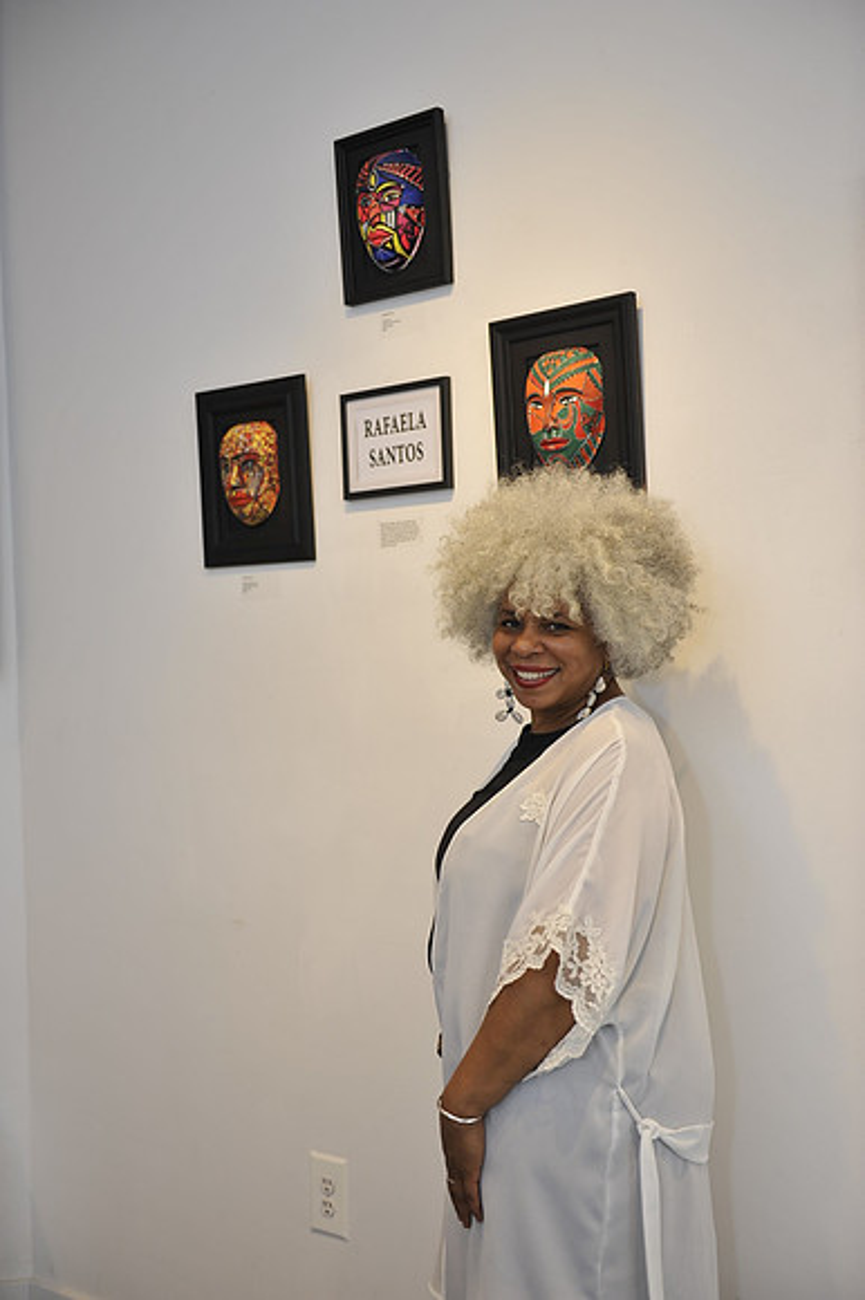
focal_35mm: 38
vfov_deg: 50.7
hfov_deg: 35.0
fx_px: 1371
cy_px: 650
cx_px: 432
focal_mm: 38
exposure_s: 1/200
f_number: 2.8
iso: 200
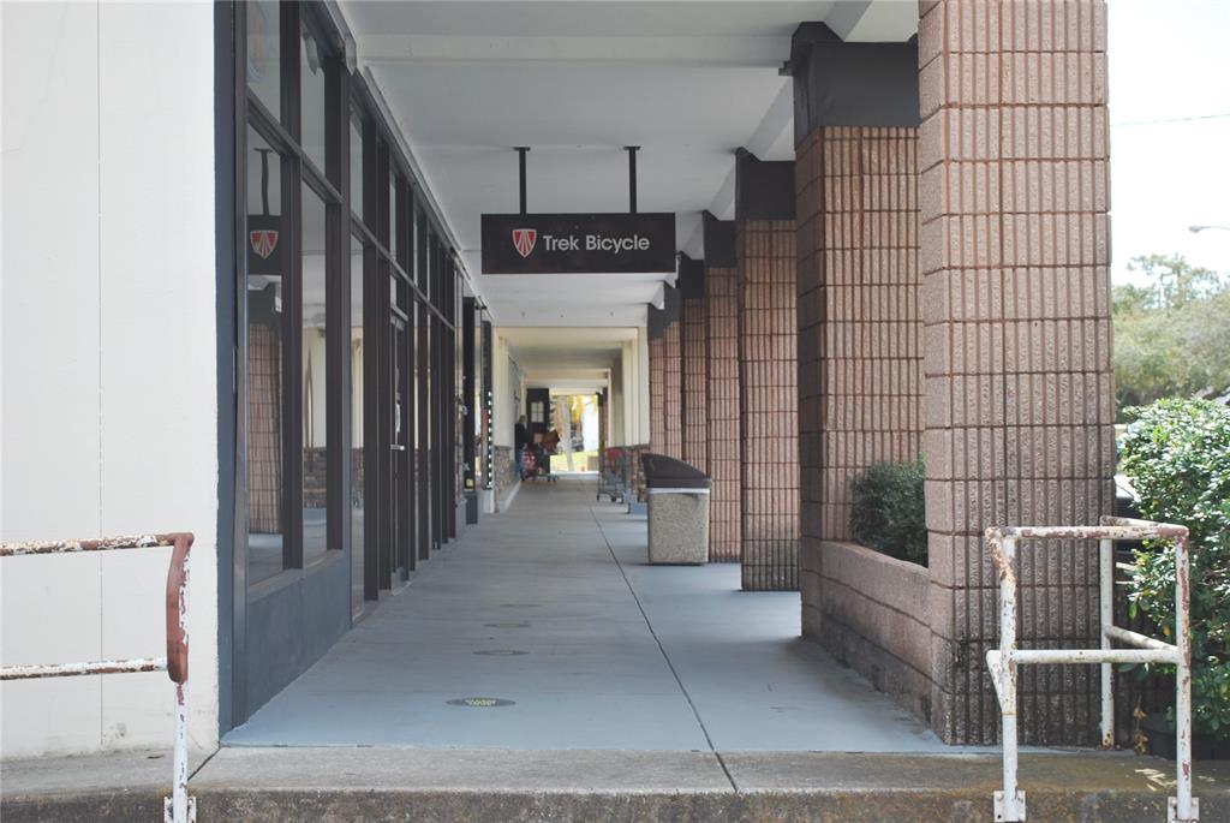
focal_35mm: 66
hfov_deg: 30.5
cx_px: 615
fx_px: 2257
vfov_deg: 20.7
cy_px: 412
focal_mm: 44
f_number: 5.6
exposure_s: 1/125
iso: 100
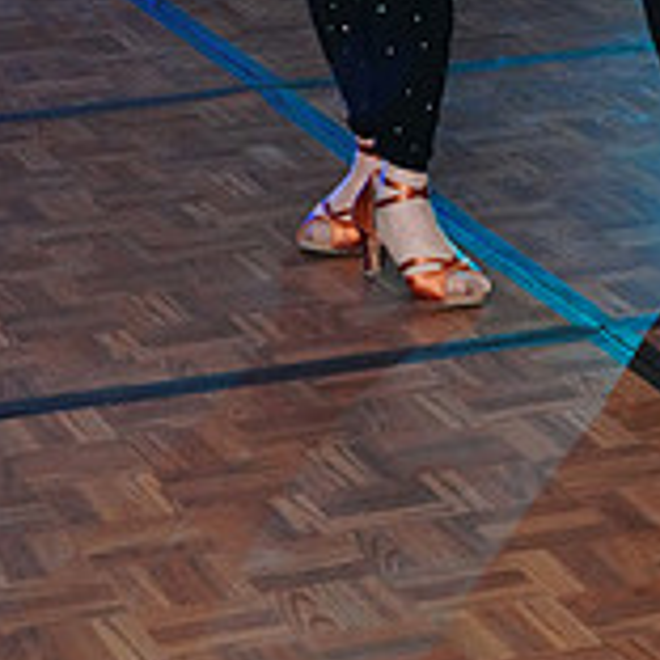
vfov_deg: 9.7
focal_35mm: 171
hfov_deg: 10.2
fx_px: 3689
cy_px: -508
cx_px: 641
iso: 5000
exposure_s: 1/200
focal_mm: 54
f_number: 5
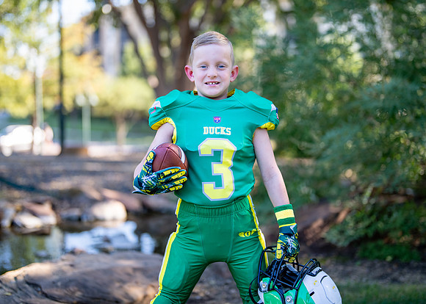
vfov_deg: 24.5
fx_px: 700
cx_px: 224
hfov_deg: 33.8
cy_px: 137
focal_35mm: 58
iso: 100
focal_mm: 50
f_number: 1.2
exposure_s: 1/1000
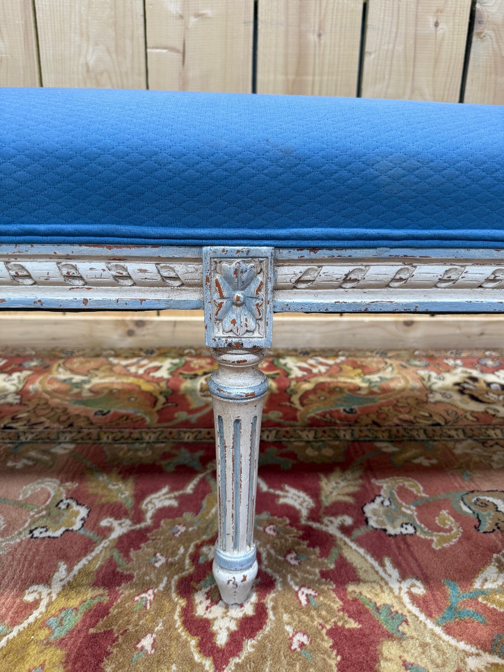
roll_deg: -1.1
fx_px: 466
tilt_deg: -18.0
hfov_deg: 56.8
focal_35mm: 24
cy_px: 336
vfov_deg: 71.6
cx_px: 252
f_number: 1.78
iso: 125
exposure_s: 1/50
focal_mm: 6.76
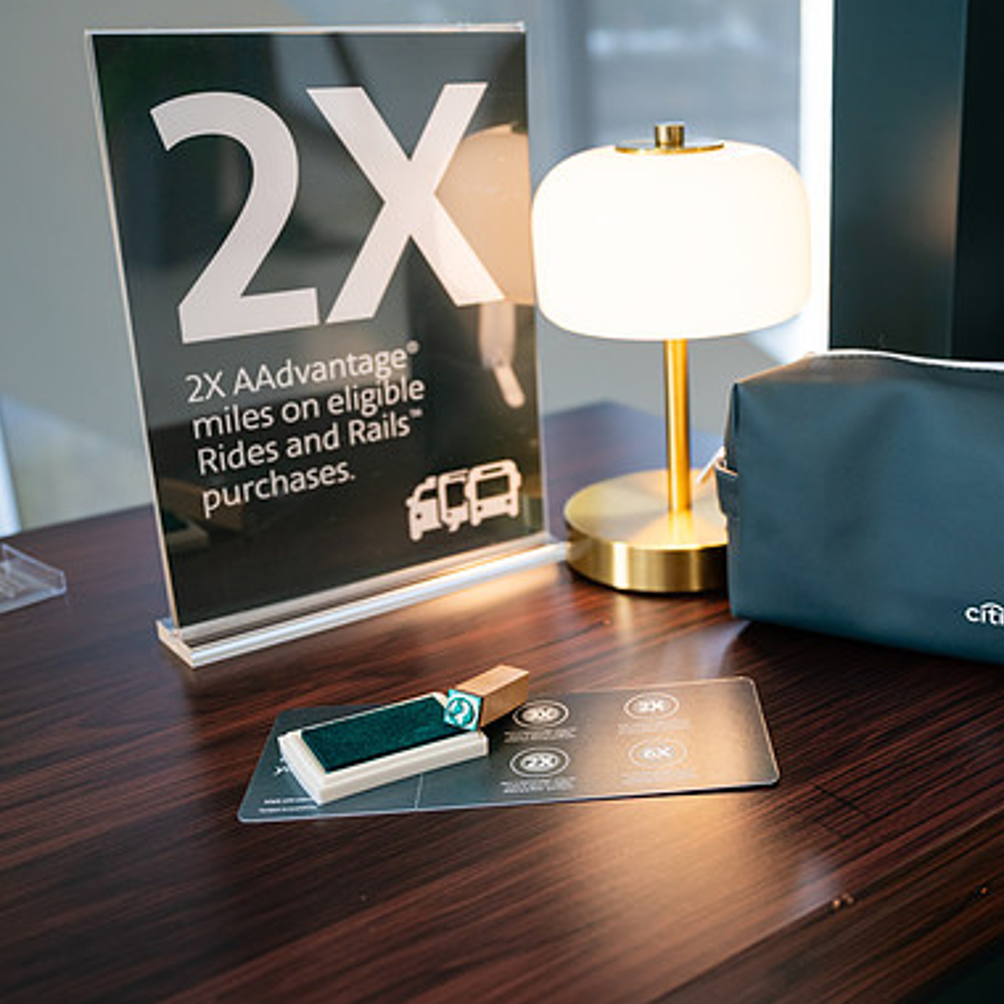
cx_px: 733
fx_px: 1411
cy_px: 509
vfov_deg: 39.2
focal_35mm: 43
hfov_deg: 38.3
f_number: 3.2
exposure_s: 1/160
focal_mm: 32
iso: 500
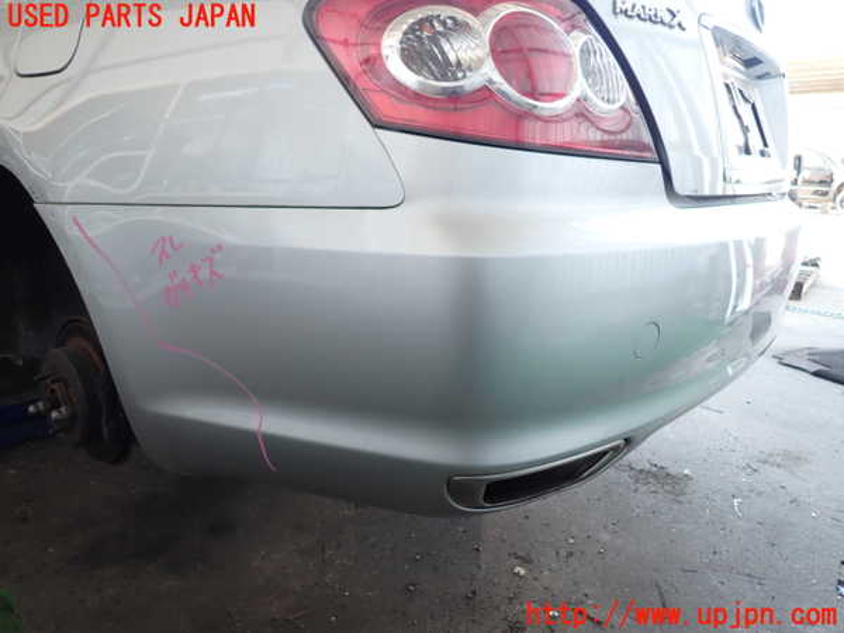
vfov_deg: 54.9
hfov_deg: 69.4
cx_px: 422
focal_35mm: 25
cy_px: 316
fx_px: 610
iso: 125
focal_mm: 4.5
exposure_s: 1/60
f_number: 2
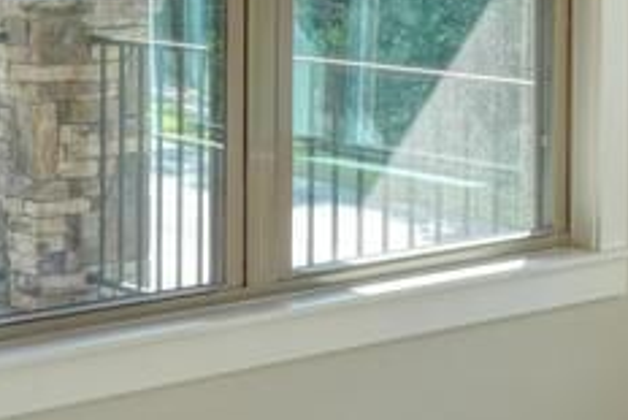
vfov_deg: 12.0
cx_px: 417
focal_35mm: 112
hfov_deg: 18.3
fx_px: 1948
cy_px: -119
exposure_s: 1/2
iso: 100
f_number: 8
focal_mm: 11.5
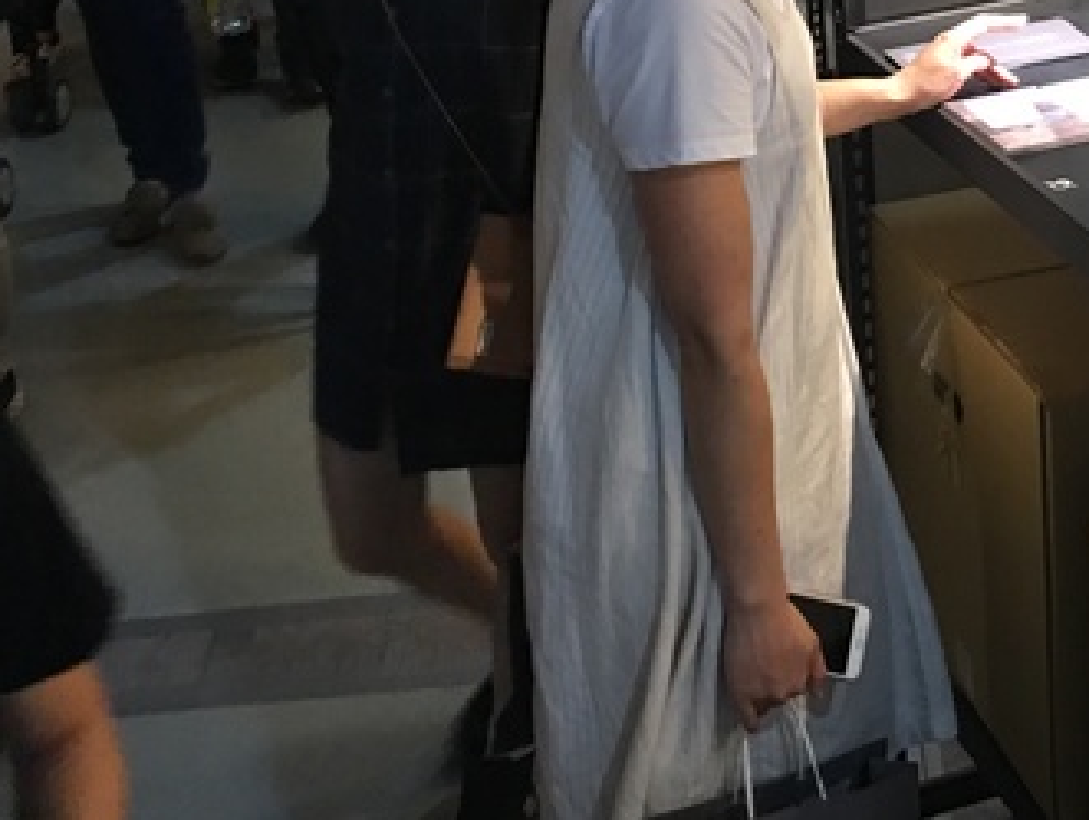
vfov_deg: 16.8
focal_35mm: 84
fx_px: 2645
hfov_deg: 22.7
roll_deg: +2.5
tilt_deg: -12.9
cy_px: -168
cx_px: 994
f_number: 2.2
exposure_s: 1/10
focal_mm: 4.15
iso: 80
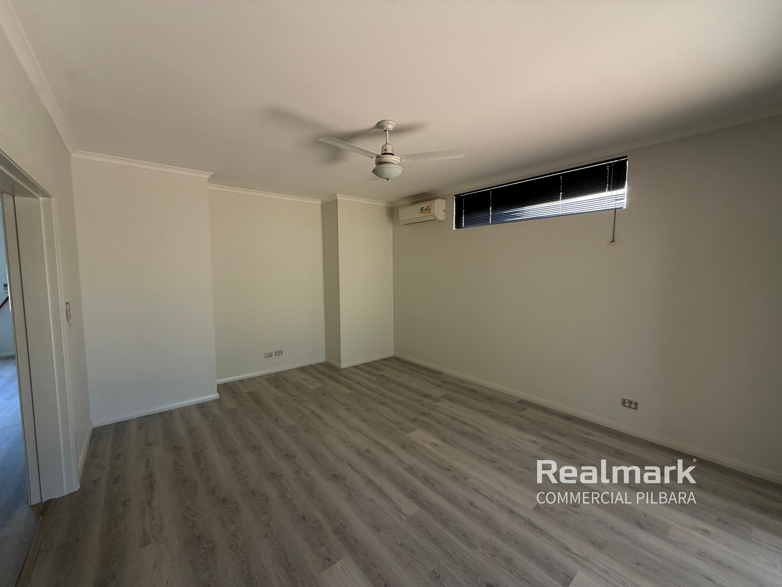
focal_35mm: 14
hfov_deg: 102.1
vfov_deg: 85.7
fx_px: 316
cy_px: 294
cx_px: 391
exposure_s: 1/121
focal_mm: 2.22
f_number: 2.2
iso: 160
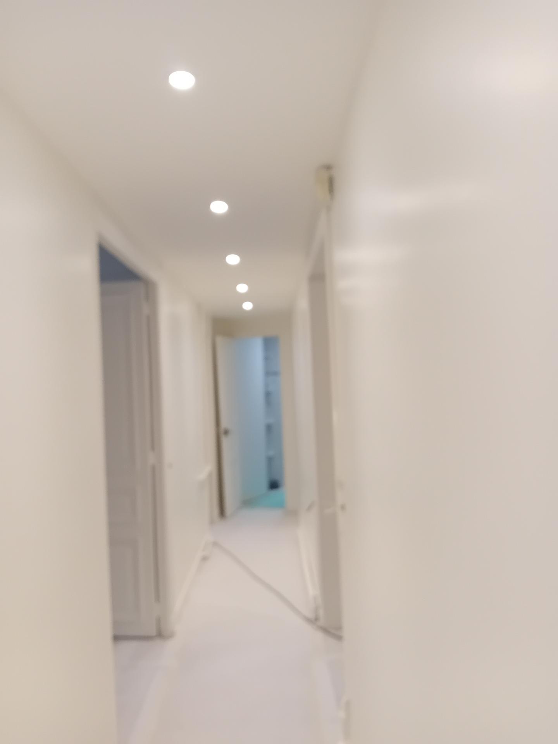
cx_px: 279
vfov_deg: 67.3
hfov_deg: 53.1
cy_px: 372
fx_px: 559
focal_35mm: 26
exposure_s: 1/33.3
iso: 320
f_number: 1.8
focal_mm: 3.98
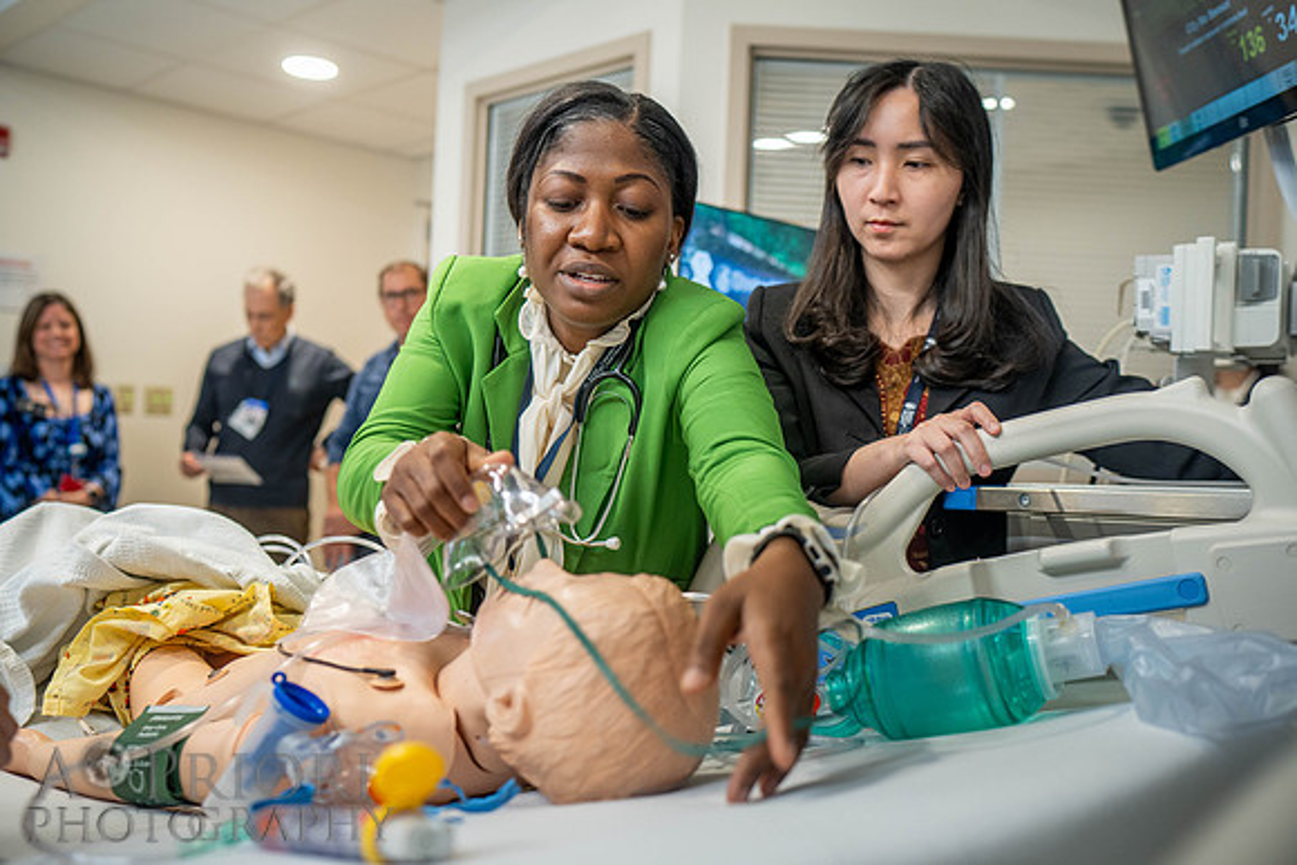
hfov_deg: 54.4
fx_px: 1261
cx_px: 648
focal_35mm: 35
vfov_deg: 37.9
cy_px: 432
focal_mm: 35
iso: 1000
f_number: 2.5
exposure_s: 1/200
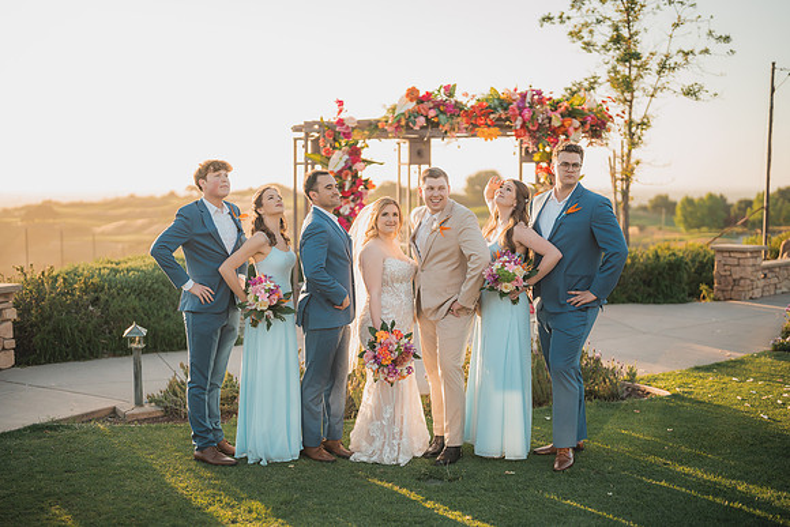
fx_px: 1097
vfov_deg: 27.0
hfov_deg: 39.6
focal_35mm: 50
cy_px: 264
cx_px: 395
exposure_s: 1/3200
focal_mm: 50
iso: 200
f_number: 1.2
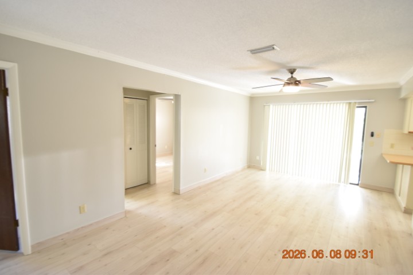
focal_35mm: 16
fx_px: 189
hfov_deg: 95.0
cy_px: 138
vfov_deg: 72.1
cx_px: 206
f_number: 3.5
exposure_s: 1/30
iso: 800
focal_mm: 11
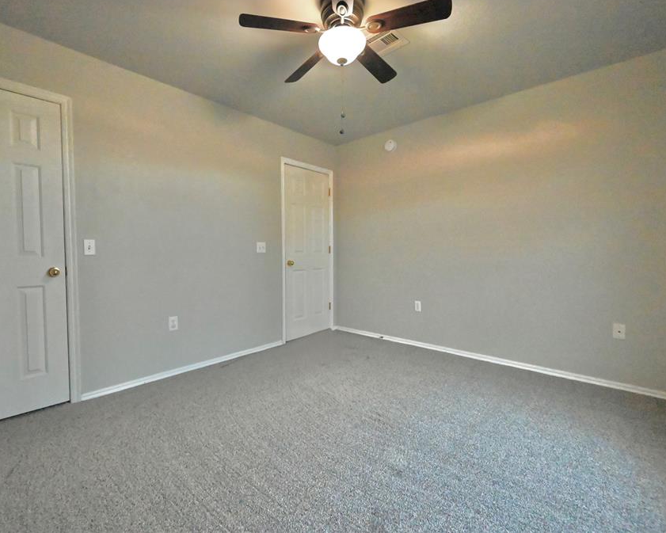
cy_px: 263
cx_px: 315
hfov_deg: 93.0
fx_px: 315
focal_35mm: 16
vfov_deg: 80.4
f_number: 5.6
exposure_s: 1/1250
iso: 22800
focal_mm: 14
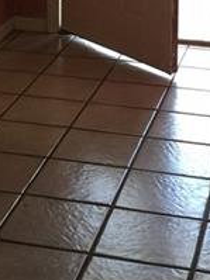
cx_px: 37
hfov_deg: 13.1
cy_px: -138
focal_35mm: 112
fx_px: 907
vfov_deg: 16.1
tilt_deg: -4.6
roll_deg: +0.6
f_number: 2.2
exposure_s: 1/40
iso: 32
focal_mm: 4.15
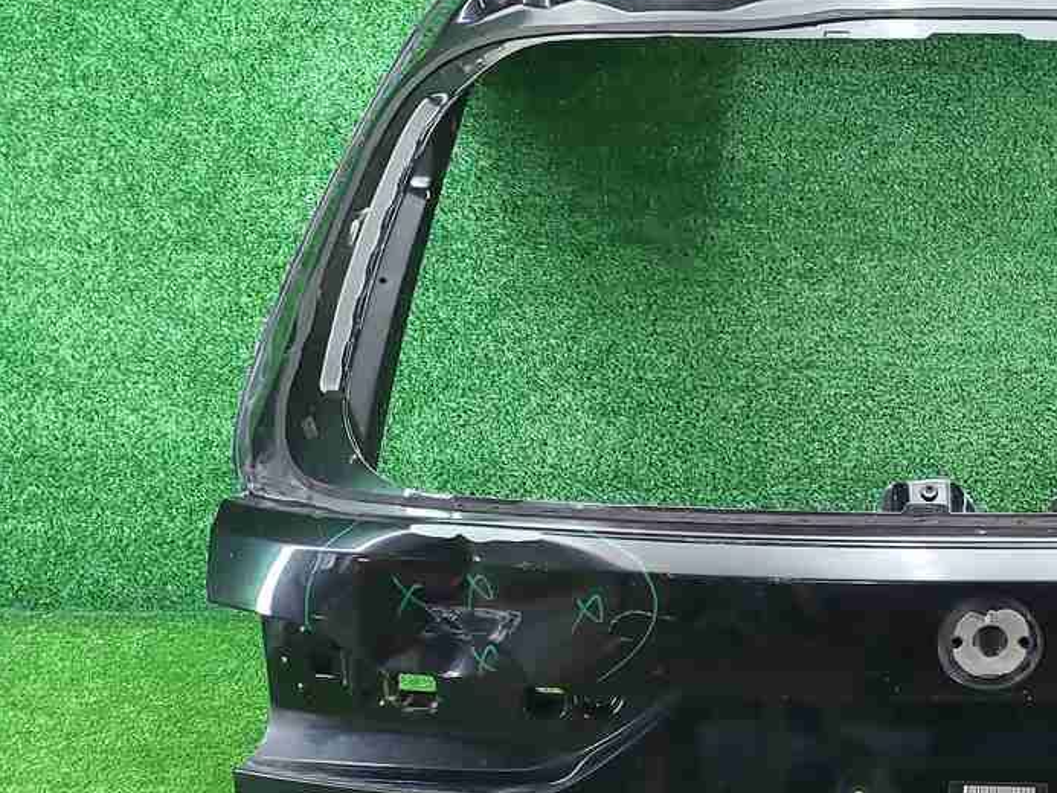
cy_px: 433
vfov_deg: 27.0
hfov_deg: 33.1
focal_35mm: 54
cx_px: 1011
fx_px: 1649
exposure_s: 1/50
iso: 353
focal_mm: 5.4
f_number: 1.8
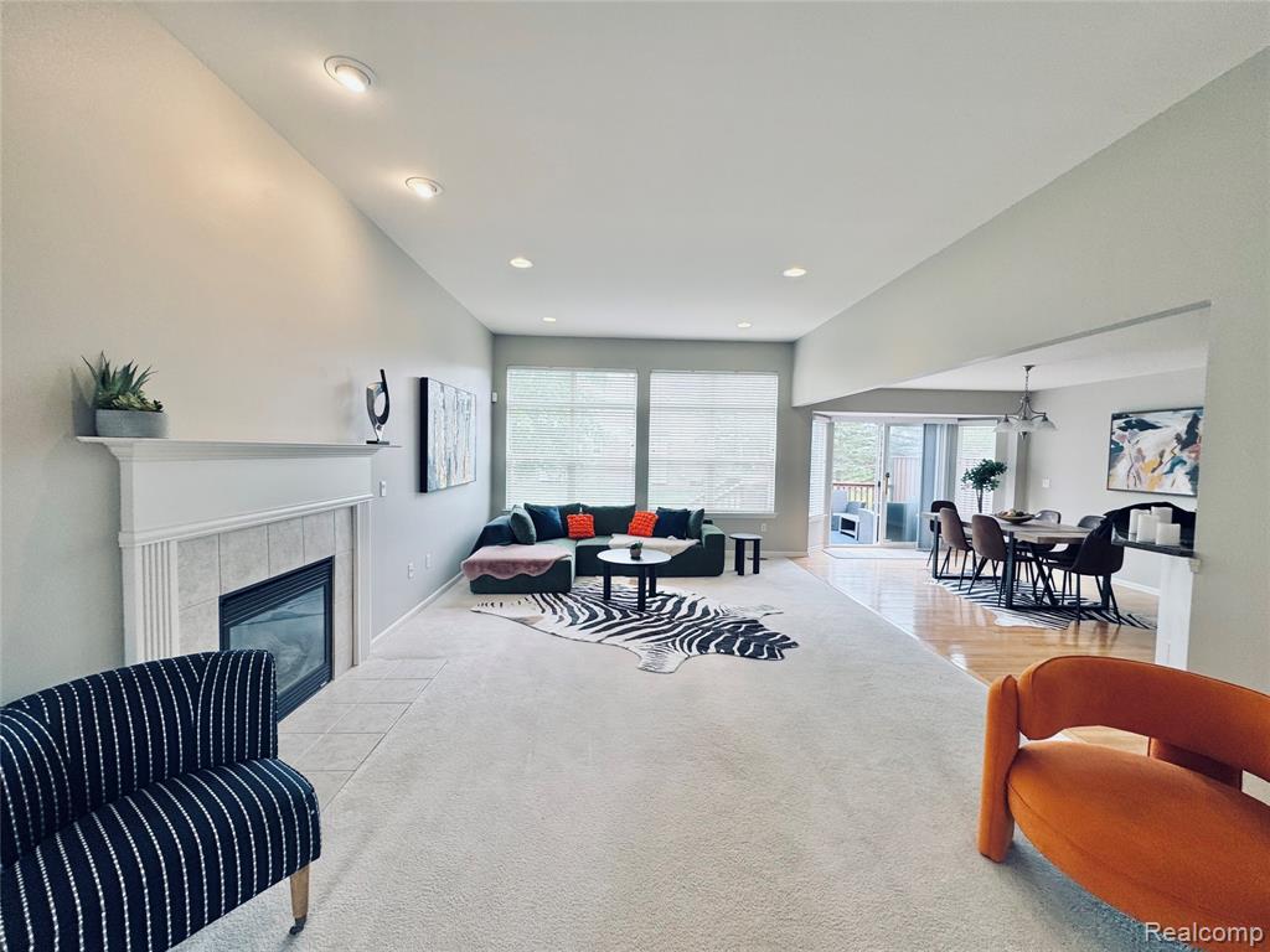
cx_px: 635
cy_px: 476
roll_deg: -0.6
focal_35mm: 14
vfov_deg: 85.7
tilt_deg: -2.9
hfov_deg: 102.1
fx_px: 514
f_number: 2.2
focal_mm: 2.22
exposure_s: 1/120
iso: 50
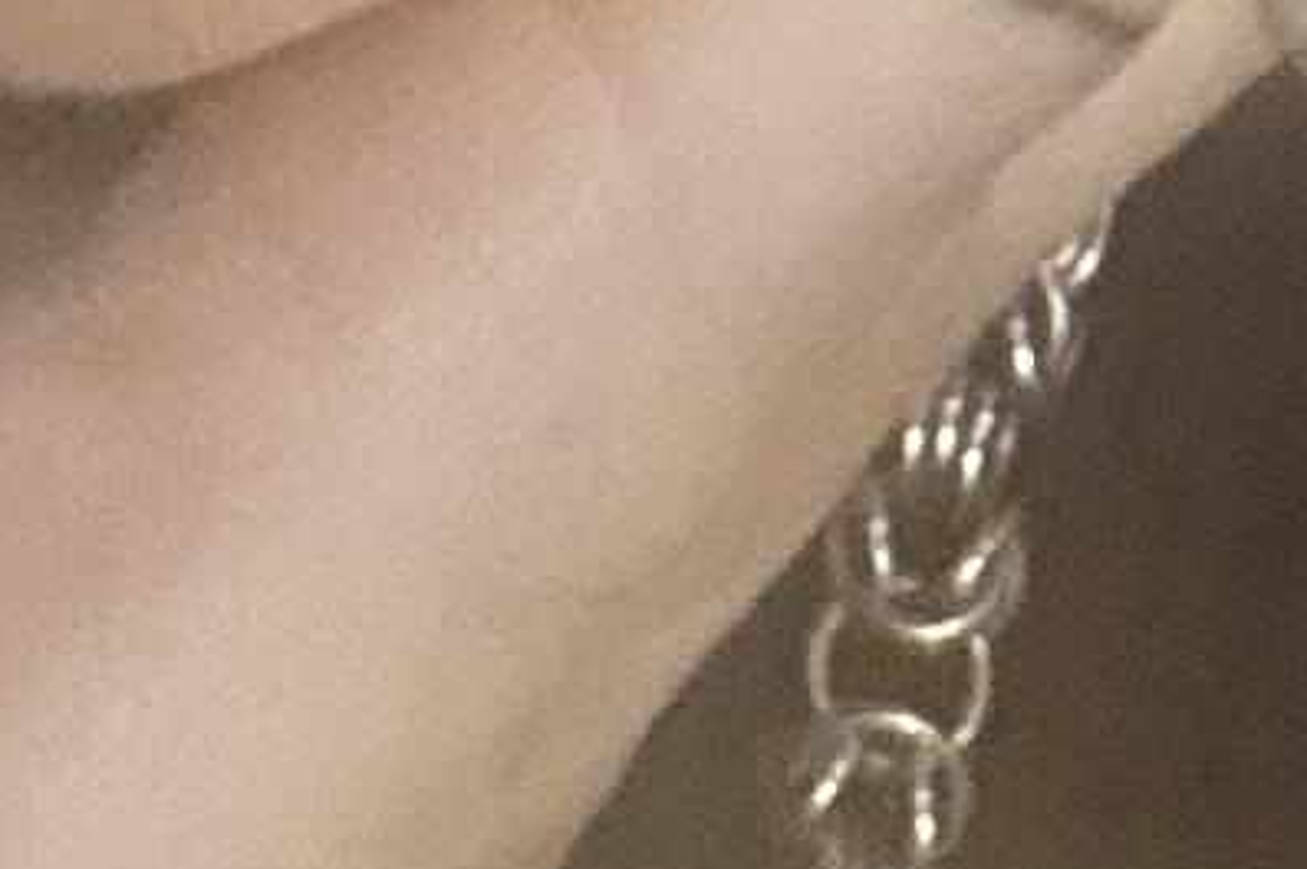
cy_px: -2268
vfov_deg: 5.2
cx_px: 145
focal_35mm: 243
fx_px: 8815
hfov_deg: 8.5
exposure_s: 1/60
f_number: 1.9
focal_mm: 2.69
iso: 250
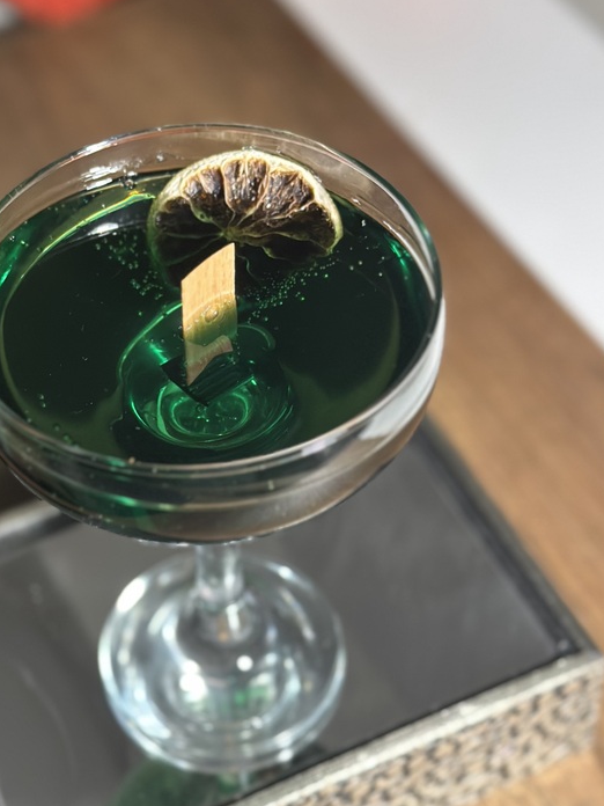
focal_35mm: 69
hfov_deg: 21.2
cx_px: 198
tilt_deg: -49.1
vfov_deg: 28.2
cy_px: 389
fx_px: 1605
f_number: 1.78
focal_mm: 6.86
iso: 320
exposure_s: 1/50
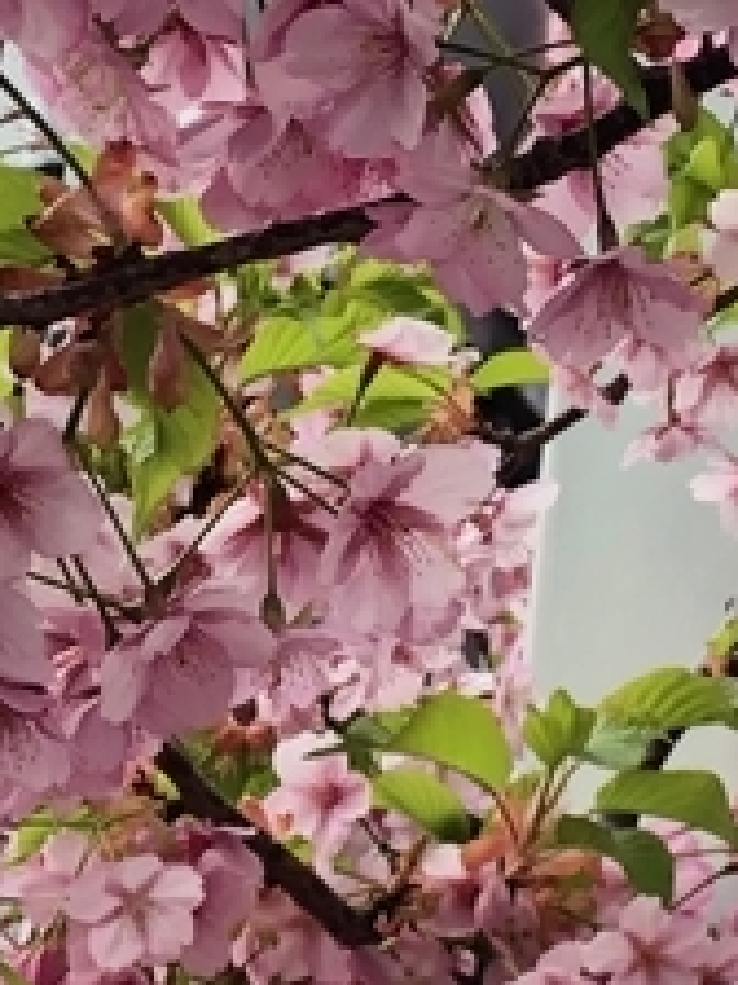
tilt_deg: +25.4
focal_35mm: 305
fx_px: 8670
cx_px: 1147
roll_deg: -4.2
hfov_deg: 4.8
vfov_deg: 6.3
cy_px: 2098
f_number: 2.8
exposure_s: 1/121
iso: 40
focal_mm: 6.6
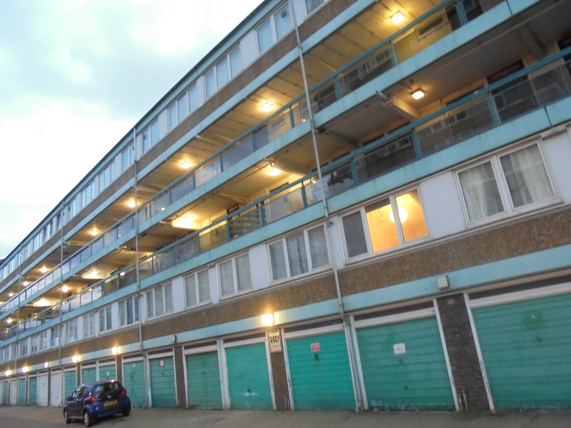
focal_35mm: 26
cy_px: 214
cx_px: 286
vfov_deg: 53.1
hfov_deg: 67.3
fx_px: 429
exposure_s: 1/8
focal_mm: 4.6
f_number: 3.5
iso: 400
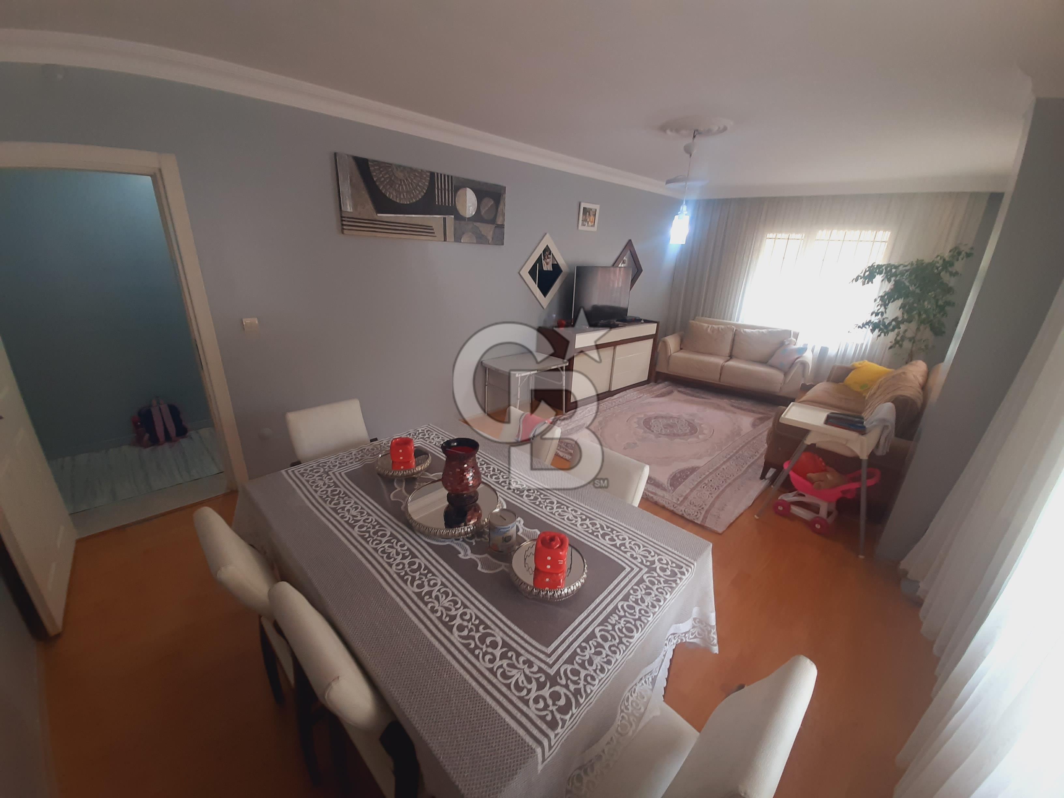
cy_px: 399
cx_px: 532
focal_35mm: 13
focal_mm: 1.42
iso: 64
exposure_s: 1/25
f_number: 2.2
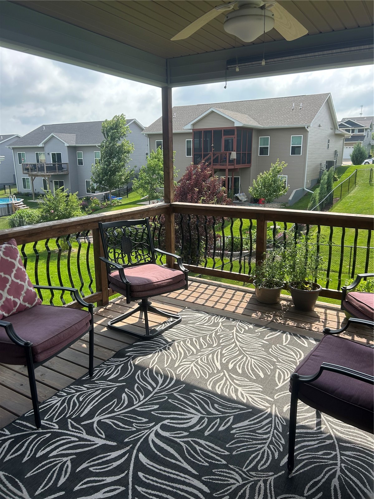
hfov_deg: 53.1
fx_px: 375
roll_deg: -0.3
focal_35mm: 26
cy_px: 250
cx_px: 187
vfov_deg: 67.3
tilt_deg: -14.5
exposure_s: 1/1901
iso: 50
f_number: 1.5
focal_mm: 5.7
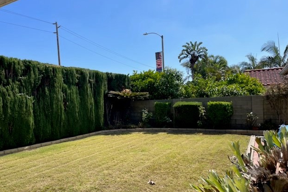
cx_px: 141
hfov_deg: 65.5
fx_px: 224
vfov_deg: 46.3
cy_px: 105
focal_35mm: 28
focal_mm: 5.1
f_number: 1.6
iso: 50
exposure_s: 1/3135
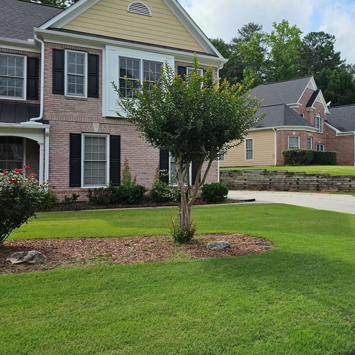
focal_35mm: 34
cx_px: 269
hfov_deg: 46.6
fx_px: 394
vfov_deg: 48.4
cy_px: 158
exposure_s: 1/902
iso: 10
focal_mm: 6.3
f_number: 1.7
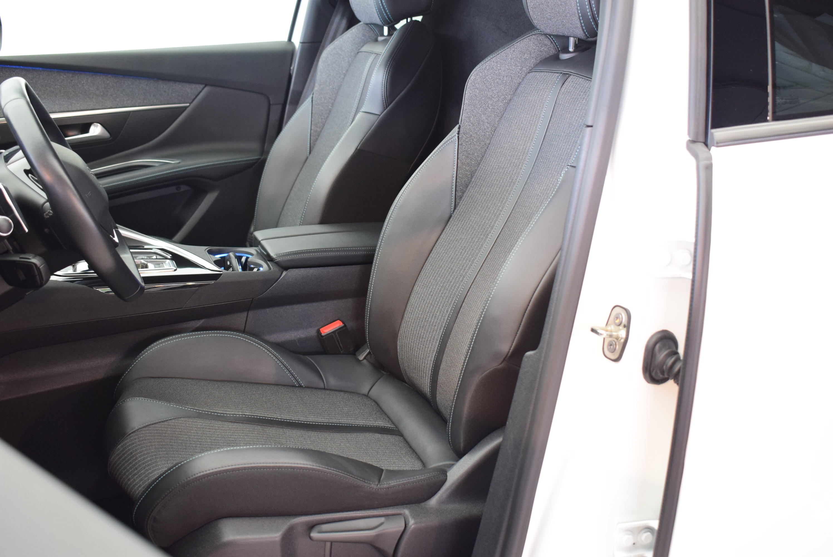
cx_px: 416
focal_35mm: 42
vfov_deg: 31.9
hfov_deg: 46.4
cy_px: 278
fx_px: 973
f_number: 4.2
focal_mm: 28
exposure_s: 1/30
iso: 1600
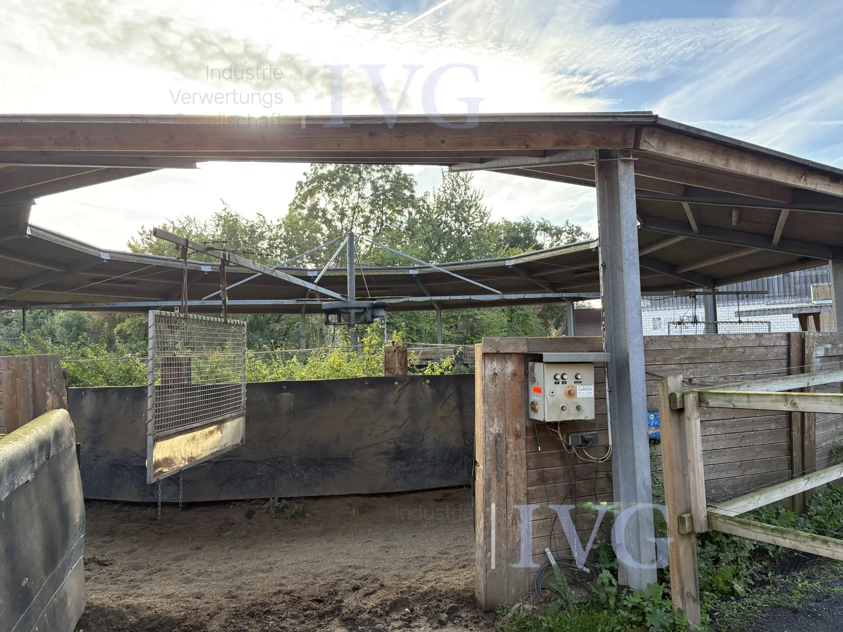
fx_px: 633
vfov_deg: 53.1
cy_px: 316
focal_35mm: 26
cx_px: 422
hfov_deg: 67.3
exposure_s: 1/419
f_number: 1.6
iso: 50
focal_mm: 5.96
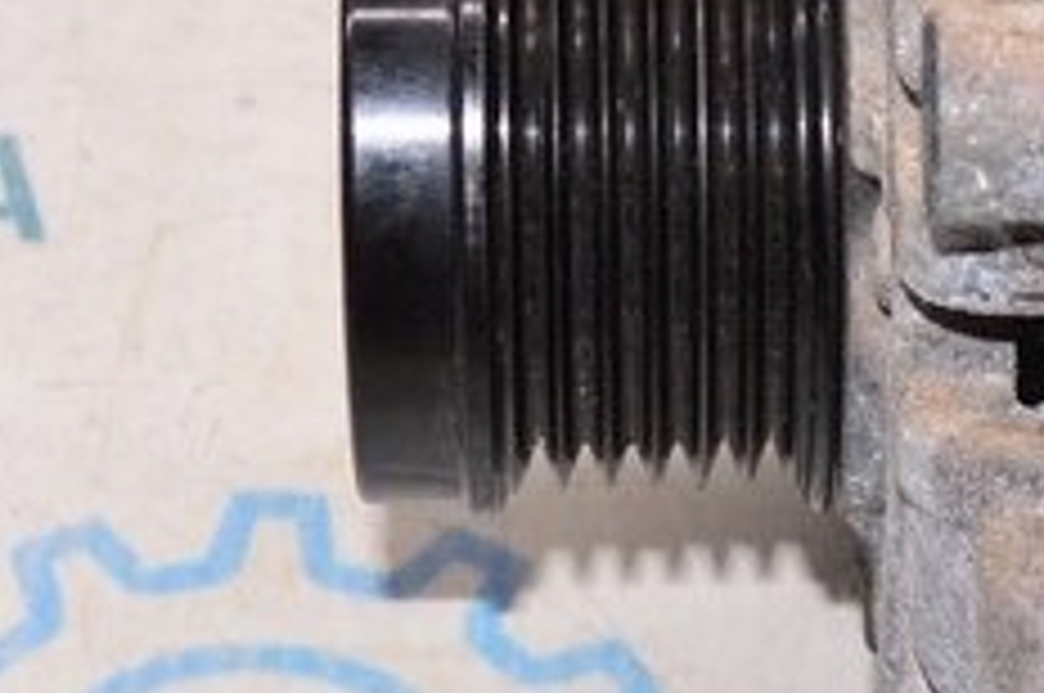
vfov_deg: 6.9
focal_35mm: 199
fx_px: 5763
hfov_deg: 9.8
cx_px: 1840
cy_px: 263
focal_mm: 30
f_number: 8
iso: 1600
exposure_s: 1/125
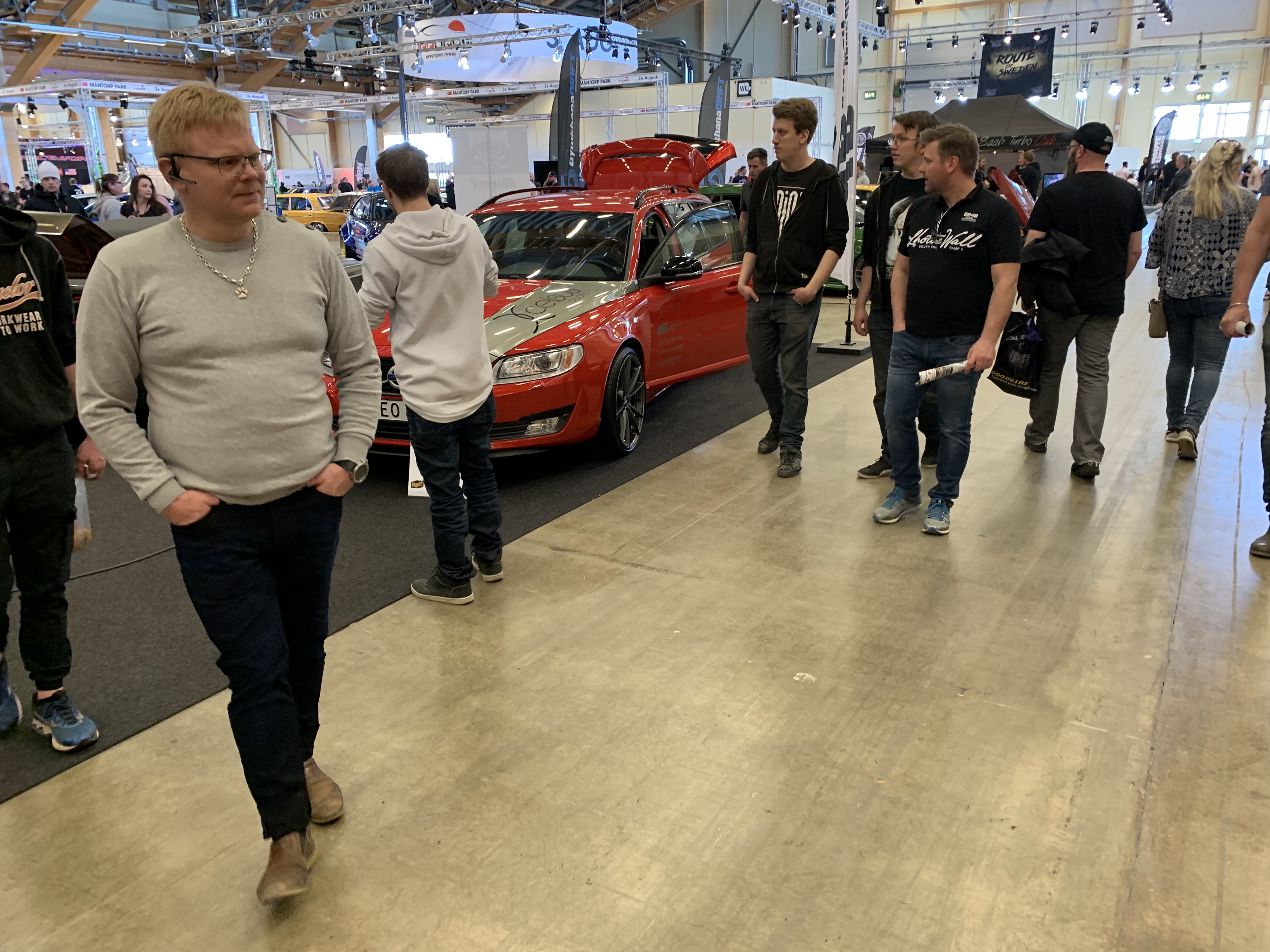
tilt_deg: -16.4
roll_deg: +1.0
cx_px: 635
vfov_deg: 53.1
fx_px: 954
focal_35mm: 26
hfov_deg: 67.3
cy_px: 476
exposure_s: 1/50
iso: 160
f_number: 1.8
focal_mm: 4.25
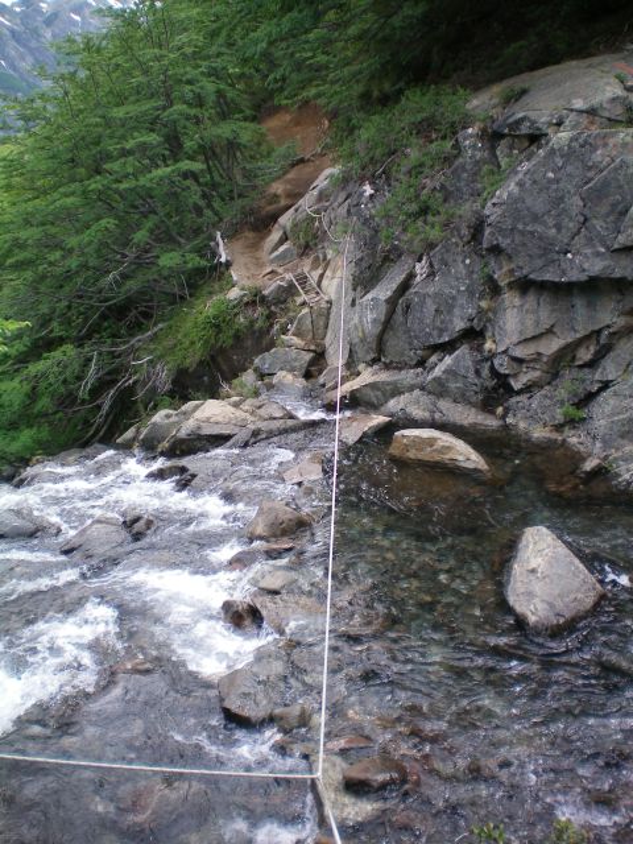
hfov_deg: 37.7
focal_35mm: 38
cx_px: 316
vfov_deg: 49.0
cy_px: 422
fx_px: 927
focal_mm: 6.3
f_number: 3.1
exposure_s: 1/200
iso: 64
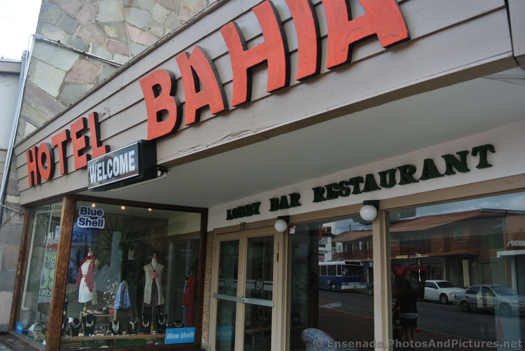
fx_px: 394
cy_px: 176
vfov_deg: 48.0
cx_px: 262
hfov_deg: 67.3
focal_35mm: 27
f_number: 3.5
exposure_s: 1/125
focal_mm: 10
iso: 100
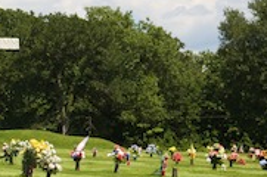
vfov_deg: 6.8
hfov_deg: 10.2
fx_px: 1481
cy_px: 112
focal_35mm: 200
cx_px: -49
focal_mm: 60
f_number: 16
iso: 400
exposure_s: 1/320
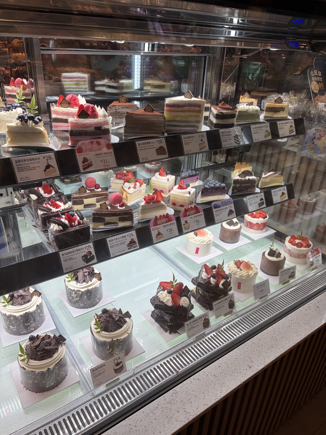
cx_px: 163
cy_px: 218
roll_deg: +0.4
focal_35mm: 26
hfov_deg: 53.1
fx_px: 326
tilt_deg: -27.0
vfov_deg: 67.3
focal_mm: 5.96
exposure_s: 1/523
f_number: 1.6
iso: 50
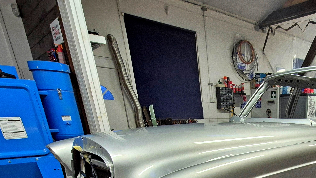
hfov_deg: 59.9
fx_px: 235
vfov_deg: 33.5
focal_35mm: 28
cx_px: 271
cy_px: 215
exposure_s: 1/50
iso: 500
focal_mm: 2.2
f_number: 2.2
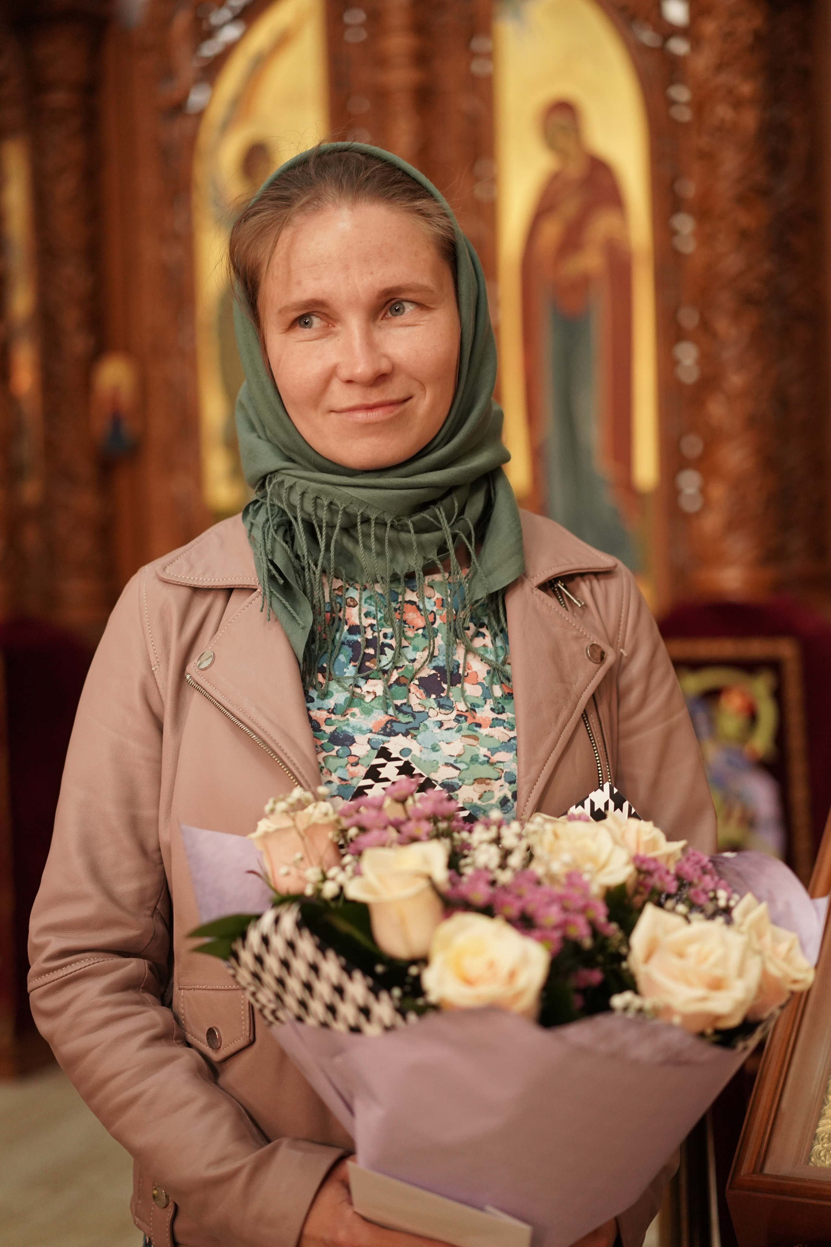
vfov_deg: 36.2
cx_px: 416
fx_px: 1904
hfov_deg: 24.6
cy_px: 624
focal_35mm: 55
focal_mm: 55
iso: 2500
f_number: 2.2
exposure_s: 1/125
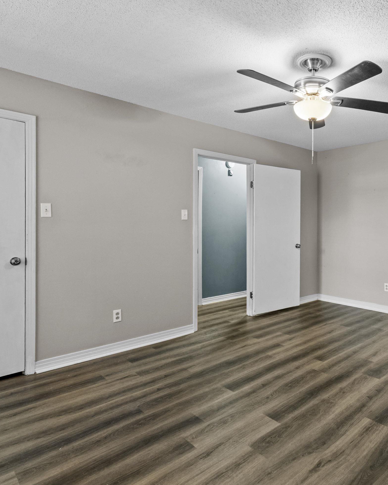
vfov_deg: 75.0
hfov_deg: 58.8
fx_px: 316
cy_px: 237
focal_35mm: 22
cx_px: 305
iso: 250
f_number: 5.6
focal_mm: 10
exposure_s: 1/2
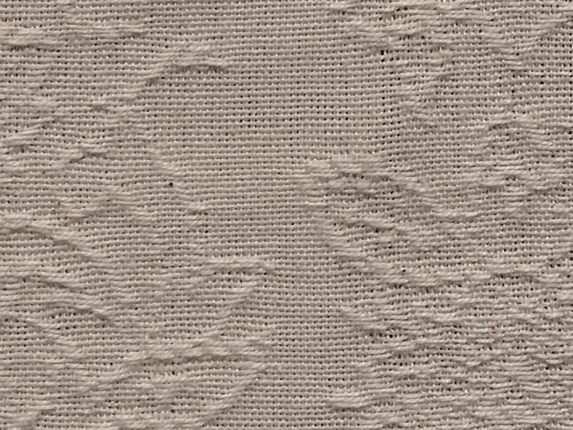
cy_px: -236
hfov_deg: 16.1
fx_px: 1970
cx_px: -64
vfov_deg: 11.8
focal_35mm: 119
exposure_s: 1/100
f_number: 2
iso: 64
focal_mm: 2.78
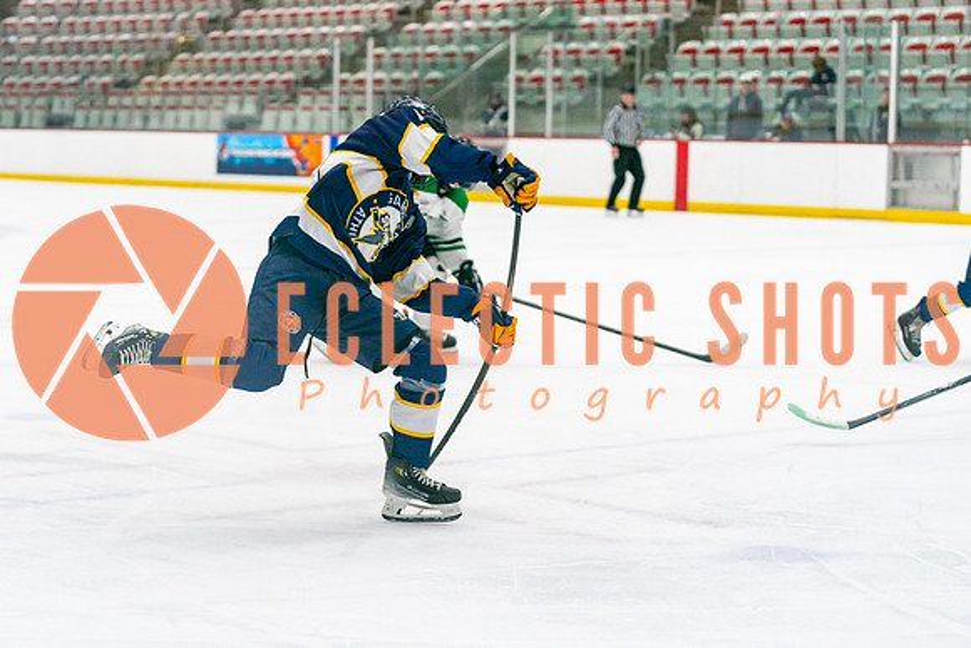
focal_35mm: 91
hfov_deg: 22.3
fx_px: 2453
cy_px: 316
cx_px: 350
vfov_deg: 15.0
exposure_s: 1/1250
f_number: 2.8
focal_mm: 70
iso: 3200
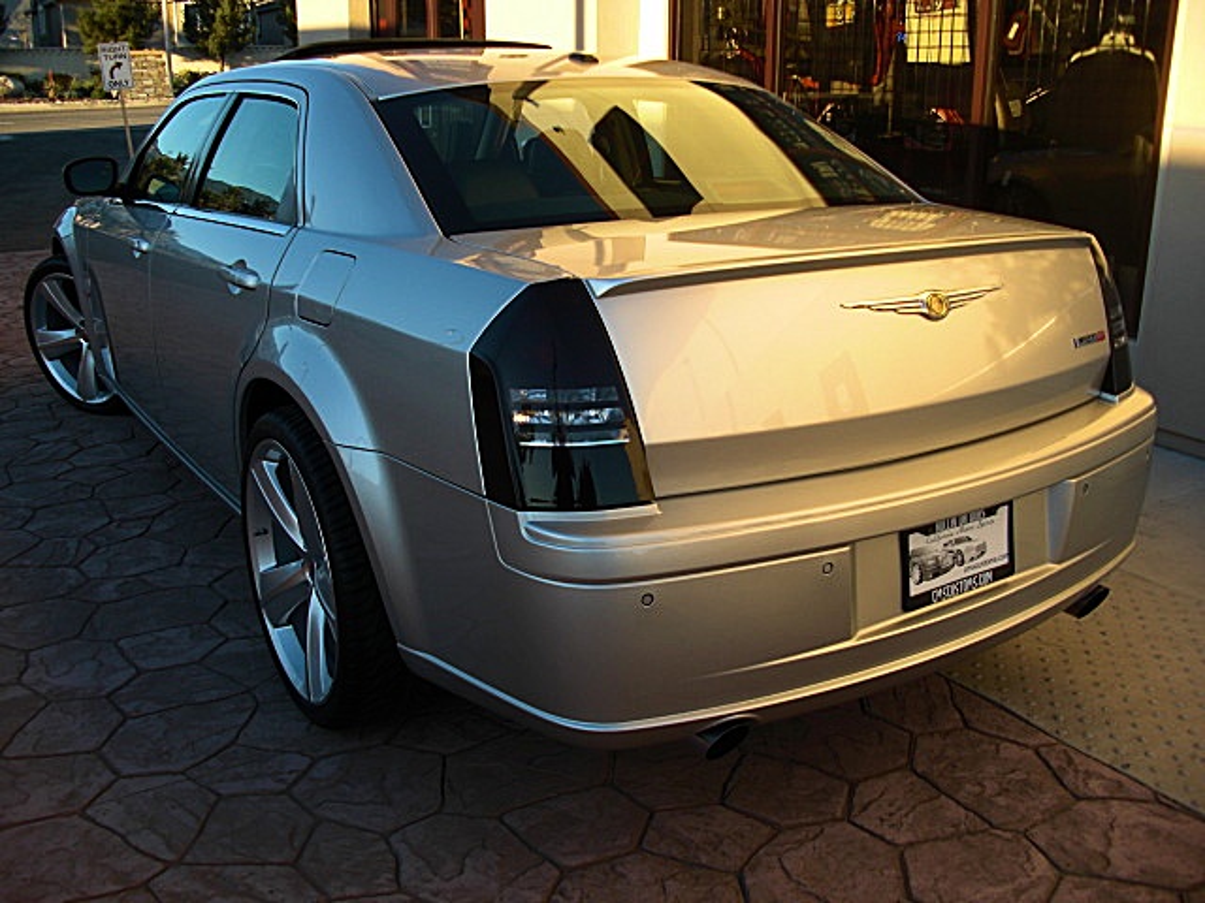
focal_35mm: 36
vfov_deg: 39.7
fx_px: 1253
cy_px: 452
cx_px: 602
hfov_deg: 51.4
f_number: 2.8
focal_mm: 6.3
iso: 50
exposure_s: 1/200
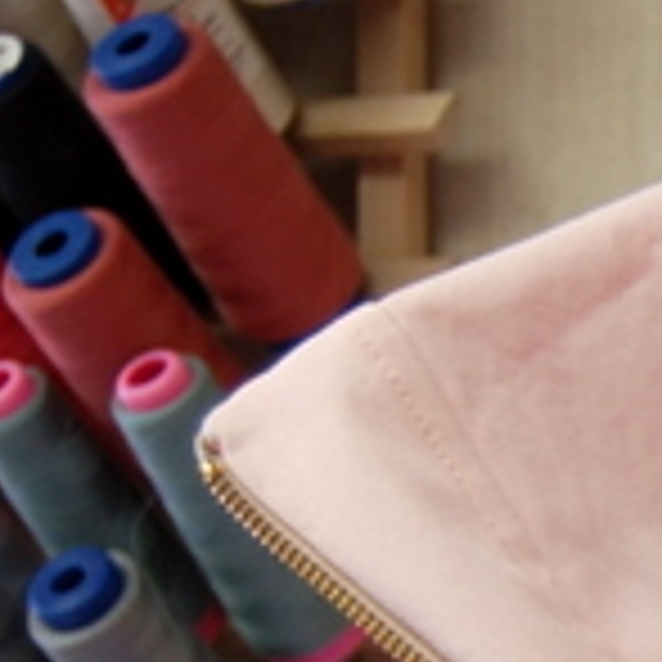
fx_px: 3375
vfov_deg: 11.0
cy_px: 732
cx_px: 1234
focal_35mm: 156
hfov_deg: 10.5
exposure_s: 1/30
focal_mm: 30
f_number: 4.2
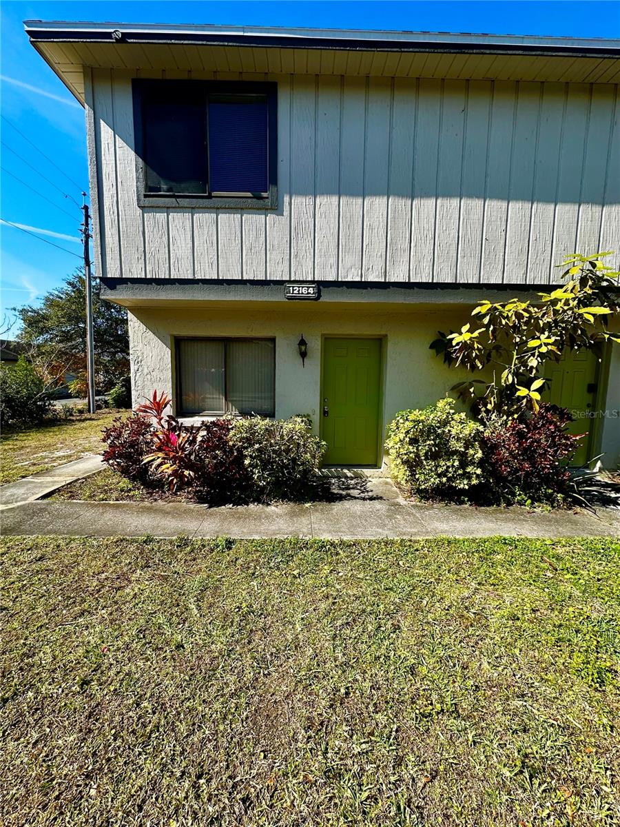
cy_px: 414
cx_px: 310
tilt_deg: -5.6
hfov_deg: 85.7
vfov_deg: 102.1
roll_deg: +0.2
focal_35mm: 14
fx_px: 334
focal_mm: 2.22
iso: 50
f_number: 2.2
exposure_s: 1/1147
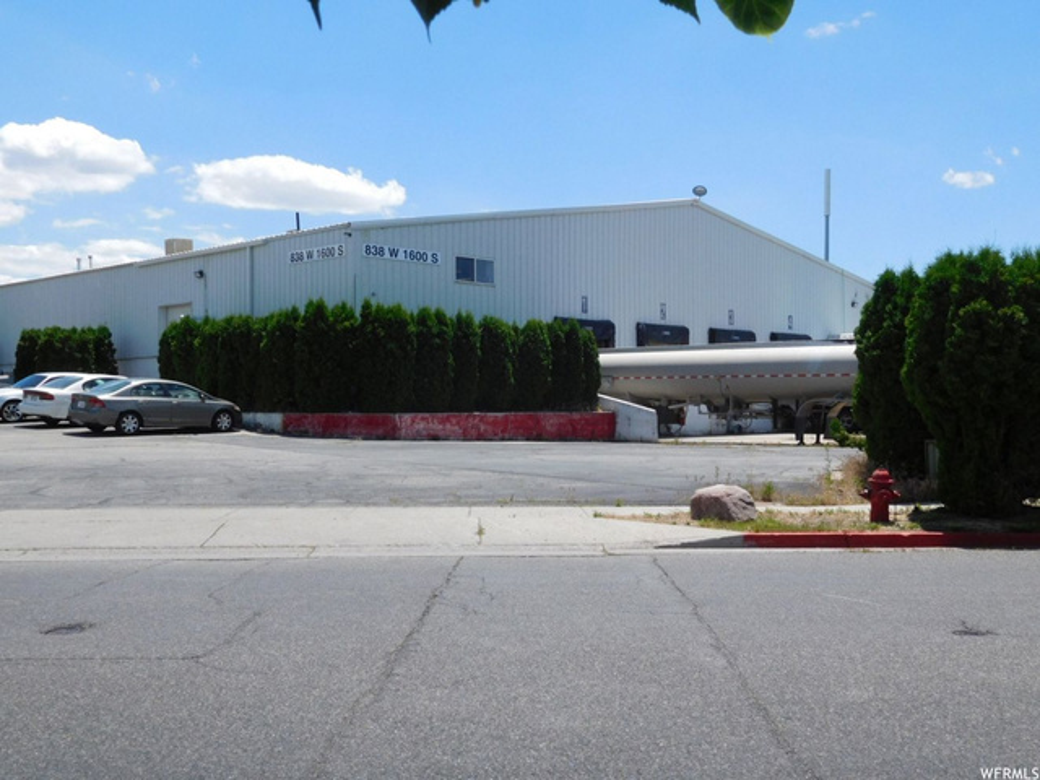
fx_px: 1052
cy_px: 390
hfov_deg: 52.6
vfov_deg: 40.7
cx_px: 520
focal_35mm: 35
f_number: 3.8
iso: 125
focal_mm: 6.2
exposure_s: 1/1250
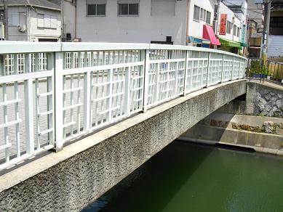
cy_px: 106
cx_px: 142
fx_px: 327
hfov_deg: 46.8
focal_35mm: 40
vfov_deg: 36.0
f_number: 6.3
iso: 100
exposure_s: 1/250
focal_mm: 7.1
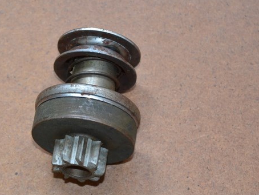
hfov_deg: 14.9
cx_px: 62
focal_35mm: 132
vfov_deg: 11.2
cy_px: 104
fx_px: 988
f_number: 5.6
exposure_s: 1/60
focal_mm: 52
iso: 1600
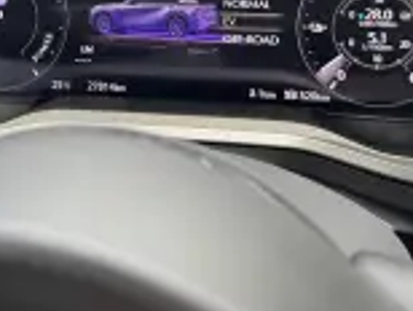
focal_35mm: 56
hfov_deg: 34.0
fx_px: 669
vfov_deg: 24.4
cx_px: 134
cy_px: -32
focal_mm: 6.76
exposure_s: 1/122
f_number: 1.78
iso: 100
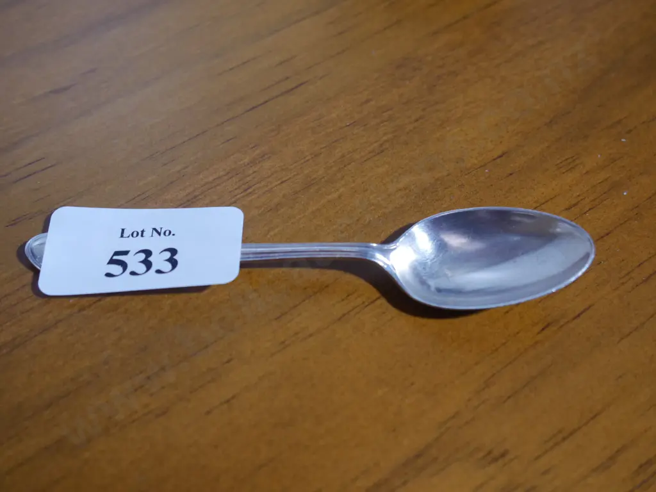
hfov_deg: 36.8
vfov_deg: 28.0
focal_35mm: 52
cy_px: 246
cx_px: 328
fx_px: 985
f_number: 5.3
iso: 1000
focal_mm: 26
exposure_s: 1/60
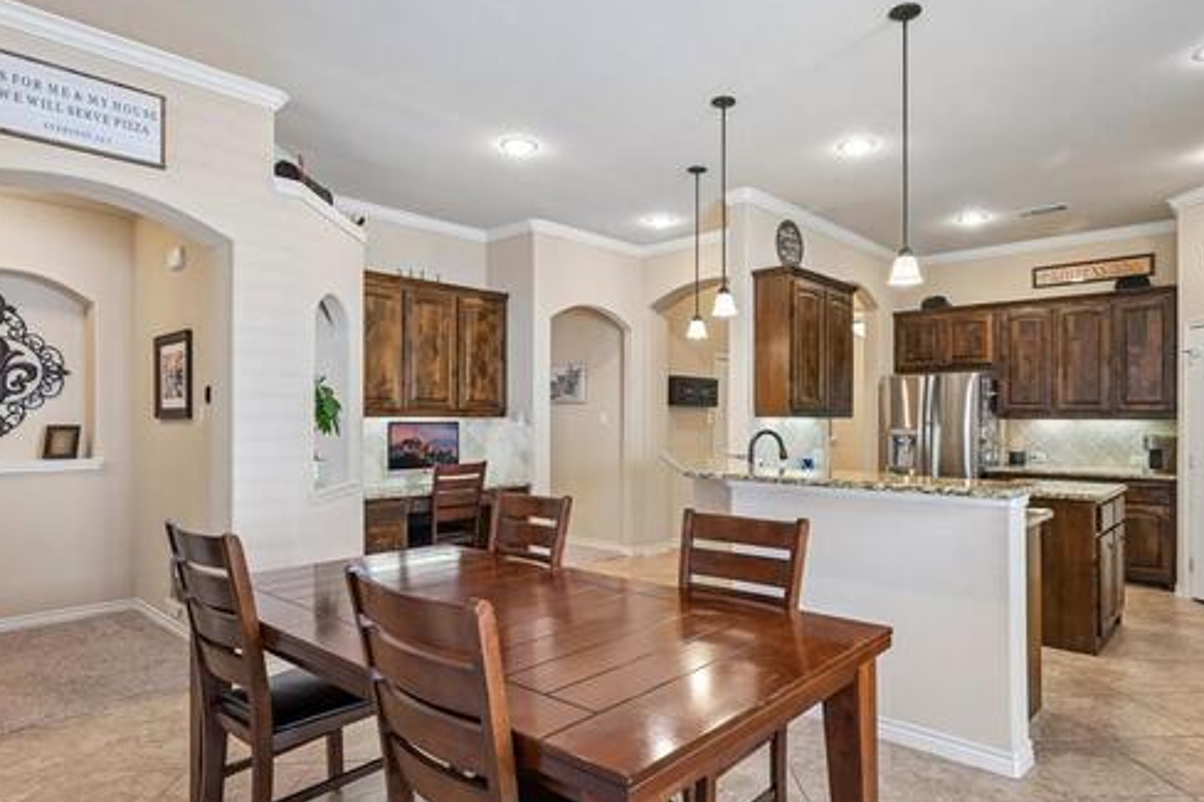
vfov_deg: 59.4
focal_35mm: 21
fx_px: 702
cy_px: 412
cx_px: 656
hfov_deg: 81.0
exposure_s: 1/8
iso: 400
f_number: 8
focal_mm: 16
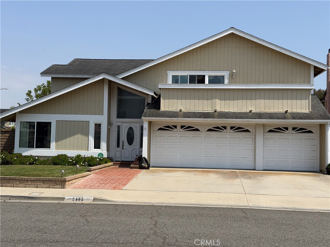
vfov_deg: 30.3
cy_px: 124
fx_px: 458
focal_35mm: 48
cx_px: 165
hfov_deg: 39.7
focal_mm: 6.76
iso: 80
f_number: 1.78
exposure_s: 1/8772
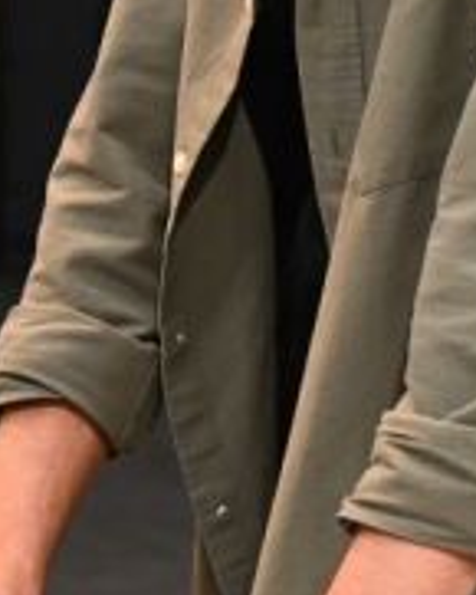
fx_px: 5472
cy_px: 178
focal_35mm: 311
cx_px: -768
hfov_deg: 4.8
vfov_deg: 6.2
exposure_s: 1/160
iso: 2500
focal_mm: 50
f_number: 4
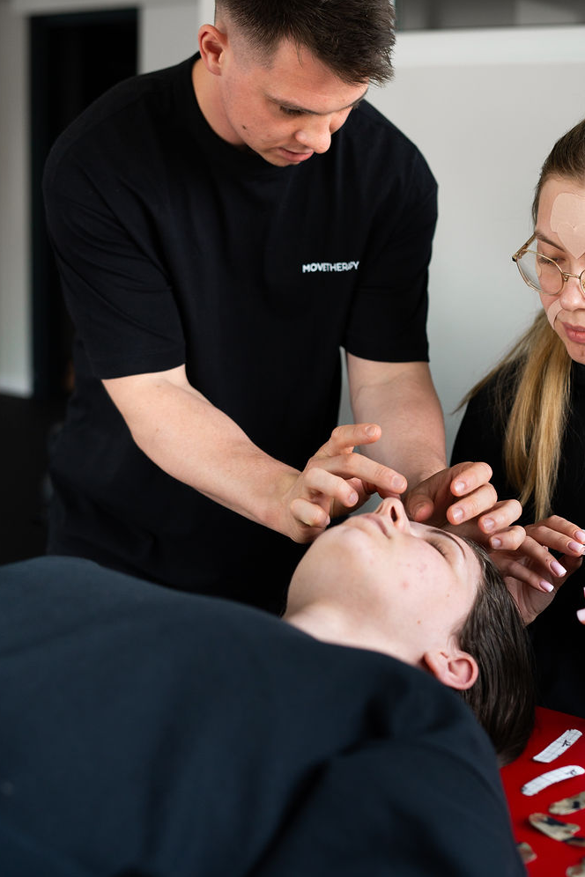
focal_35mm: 54
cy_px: 322
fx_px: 1316
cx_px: 417
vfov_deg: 36.6
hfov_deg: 24.9
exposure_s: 1/250
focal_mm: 35
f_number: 2.2
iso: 320
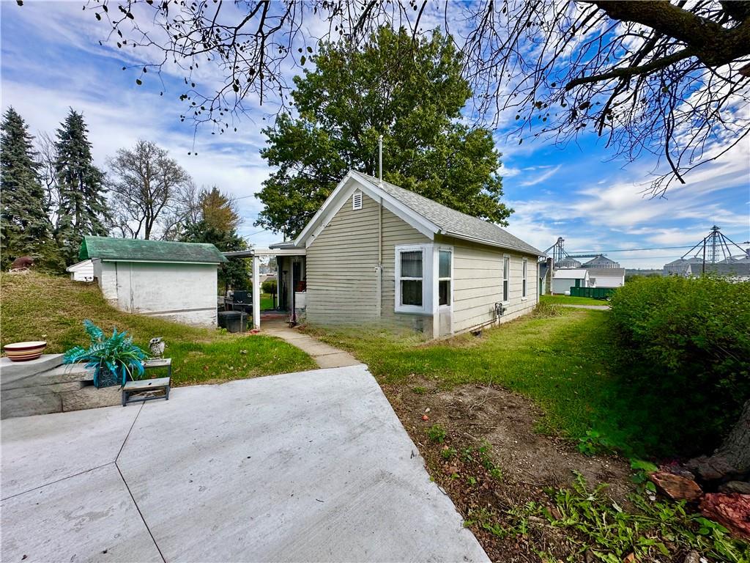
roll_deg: -0.1
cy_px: 282
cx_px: 375
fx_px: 303
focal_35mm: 14
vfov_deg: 85.7
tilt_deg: -1.3
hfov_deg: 102.1
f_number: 2.2
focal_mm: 2.22
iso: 40
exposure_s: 1/1062
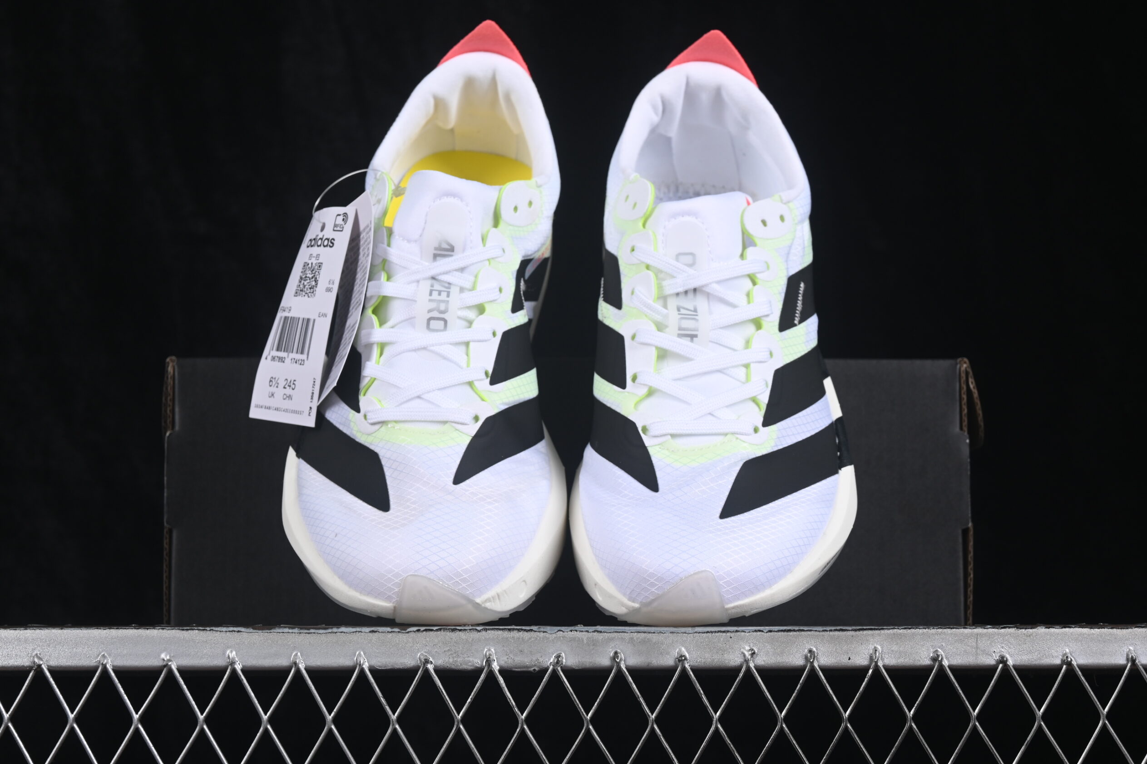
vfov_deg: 17.9
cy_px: 387
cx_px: 574
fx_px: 2421
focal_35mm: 76
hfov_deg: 26.7
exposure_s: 1/80
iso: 160
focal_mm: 50
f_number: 8
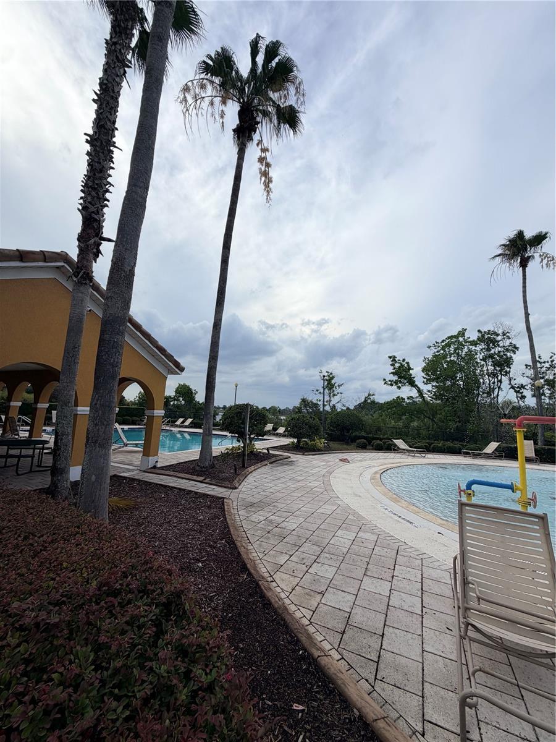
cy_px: 371
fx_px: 300
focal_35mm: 14
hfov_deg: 85.7
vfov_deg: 102.1
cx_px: 278
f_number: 2.2
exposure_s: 1/1068
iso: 20
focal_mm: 2.22
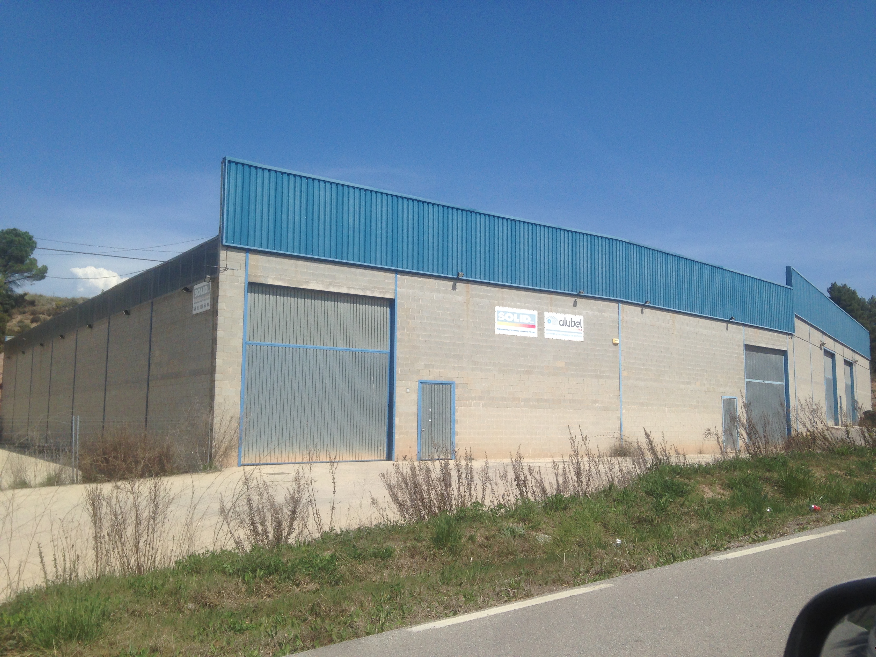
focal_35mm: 33
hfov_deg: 55.4
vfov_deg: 42.9
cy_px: 328
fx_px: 835
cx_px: 438
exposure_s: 1/2358
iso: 50
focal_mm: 4.12
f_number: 2.4
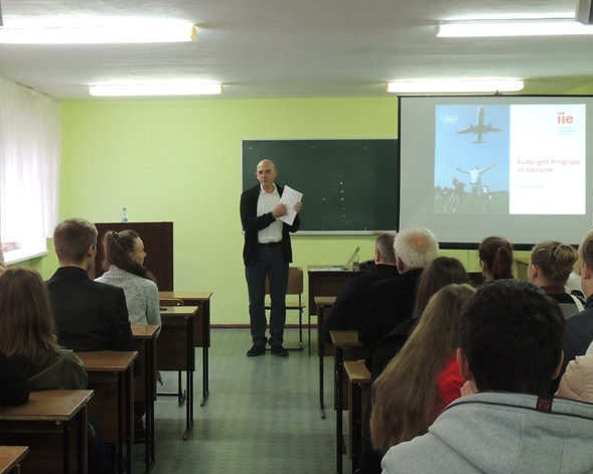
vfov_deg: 26.7
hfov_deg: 32.9
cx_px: 225
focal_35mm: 57
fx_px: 1000
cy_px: 216
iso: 400
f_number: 3.4
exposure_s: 1/25
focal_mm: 7.6
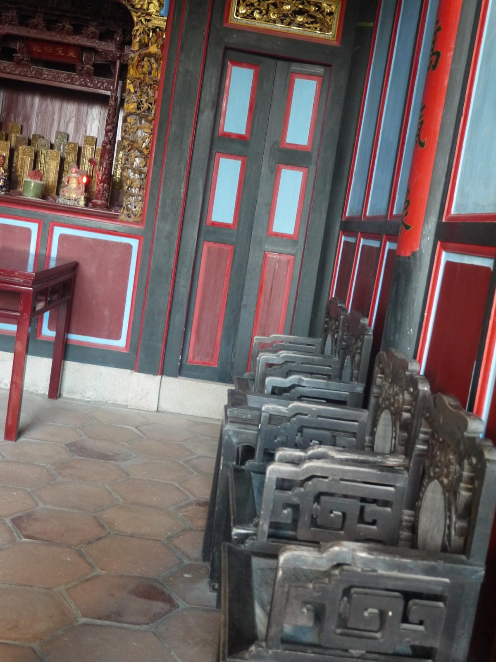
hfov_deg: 32.9
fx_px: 841
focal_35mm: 44
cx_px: 248
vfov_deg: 42.9
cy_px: 331
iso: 1600
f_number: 4.6
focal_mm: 22
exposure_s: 1/20
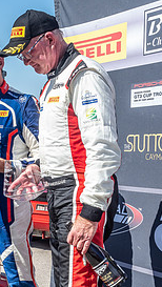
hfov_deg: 15.0
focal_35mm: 79
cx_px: -14
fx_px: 602
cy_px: 166
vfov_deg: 26.8
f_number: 9
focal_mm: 22
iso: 64
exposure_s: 1/125
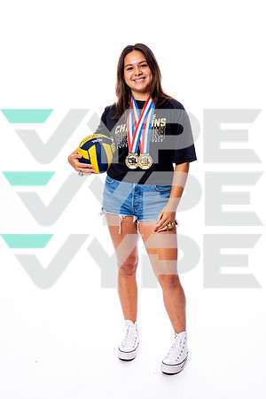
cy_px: 200
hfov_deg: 27.5
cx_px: 133
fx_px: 543
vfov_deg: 40.3
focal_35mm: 49
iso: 400
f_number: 8
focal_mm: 49
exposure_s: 1/160
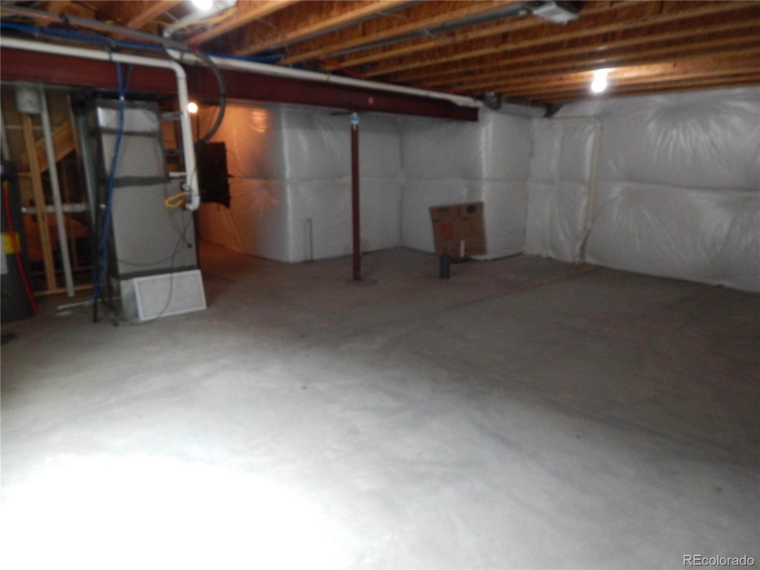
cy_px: 285
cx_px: 380
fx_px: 483
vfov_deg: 61.1
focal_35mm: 22
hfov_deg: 76.4
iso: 400
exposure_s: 1/30
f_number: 3
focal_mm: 4
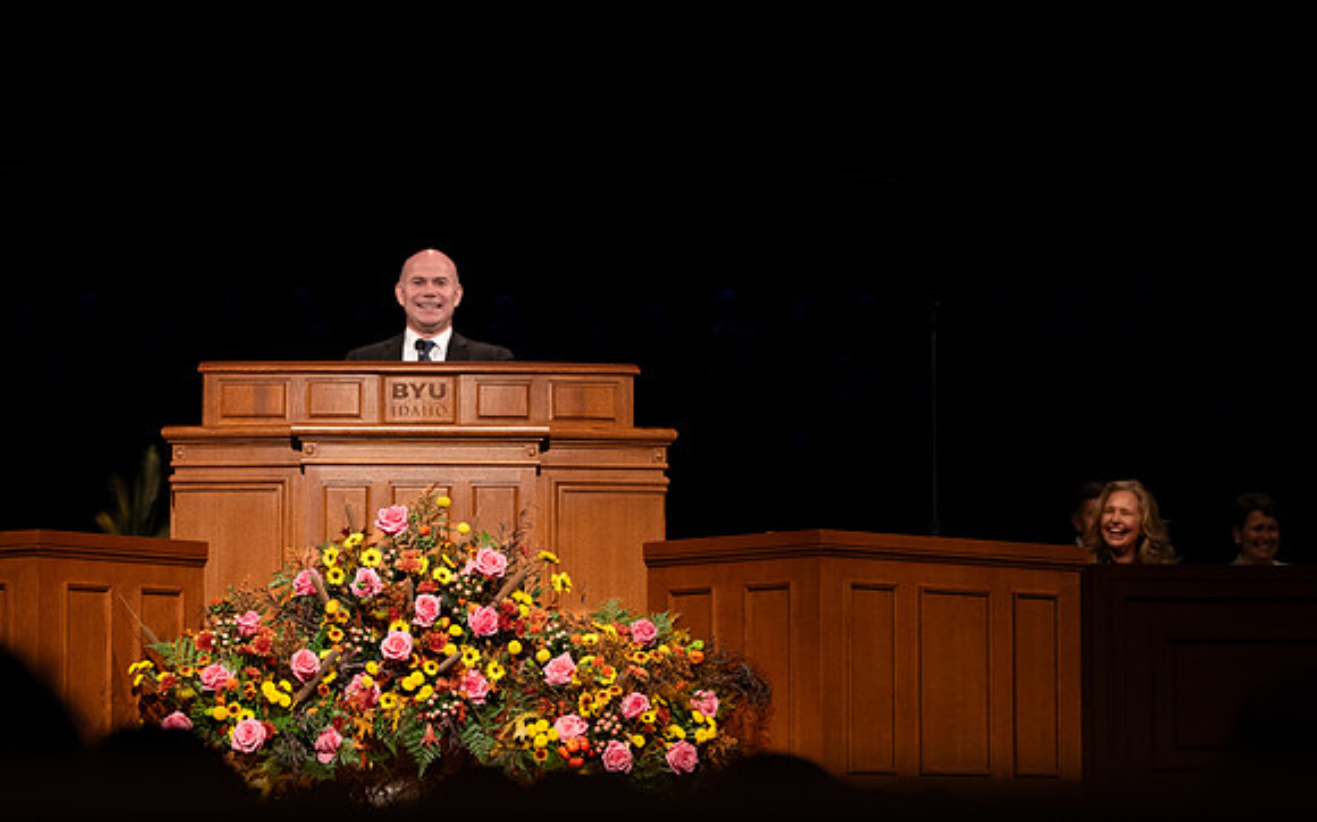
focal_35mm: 120
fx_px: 4295
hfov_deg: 17.4
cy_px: 301
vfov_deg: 10.9
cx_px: 628
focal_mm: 95
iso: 1000
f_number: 3.2
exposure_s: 1/250
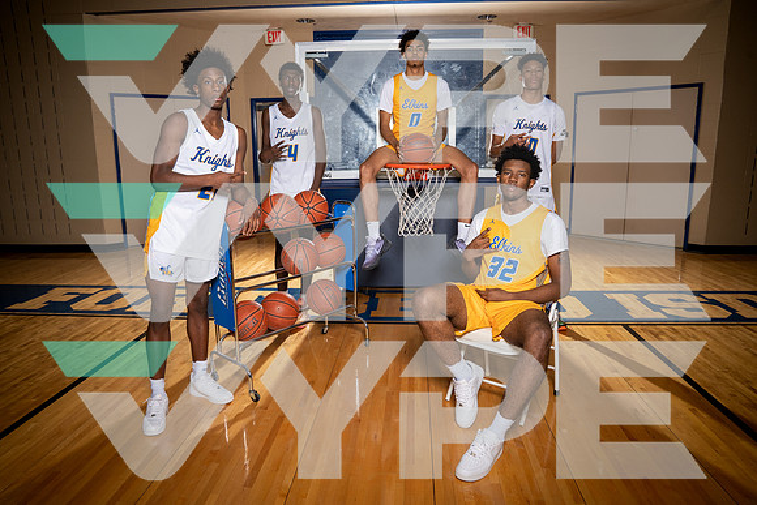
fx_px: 505
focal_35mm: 24
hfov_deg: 73.7
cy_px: 252
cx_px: 378
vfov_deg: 53.2
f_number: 8
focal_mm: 24
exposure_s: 1/250
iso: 640
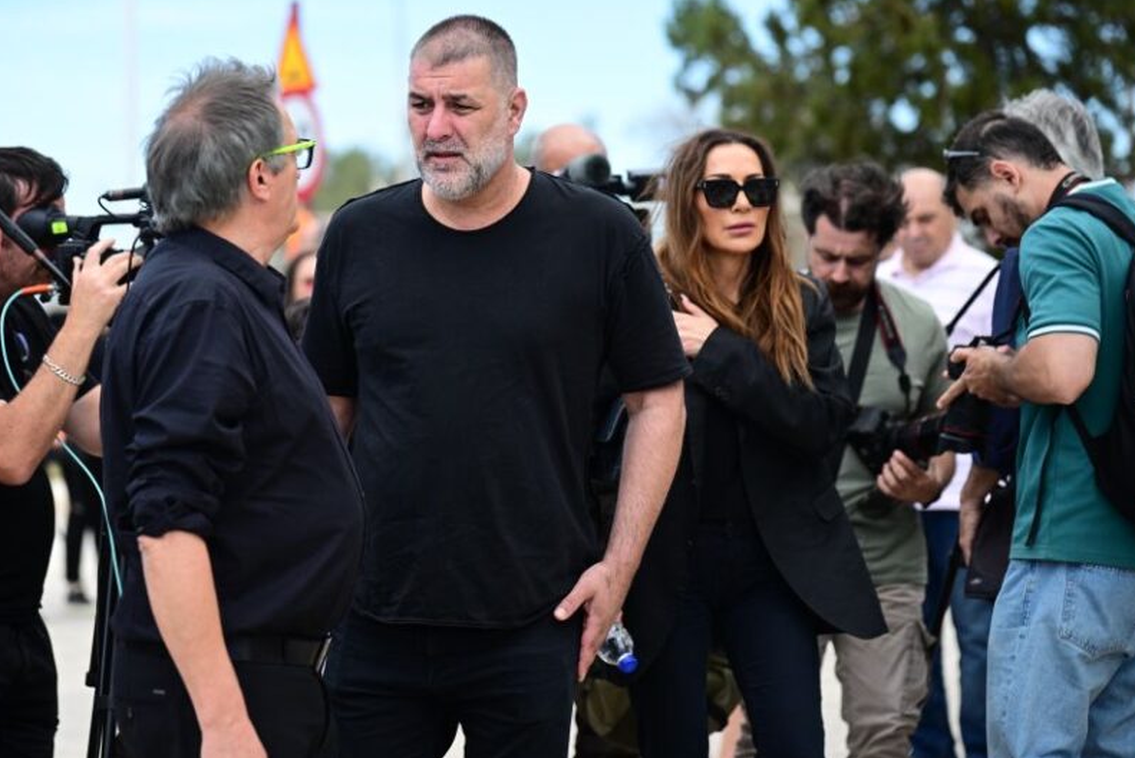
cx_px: 482
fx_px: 3753
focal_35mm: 119
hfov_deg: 17.2
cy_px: 385
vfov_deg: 11.5
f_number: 2.8
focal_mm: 96
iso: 500
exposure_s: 1/3200
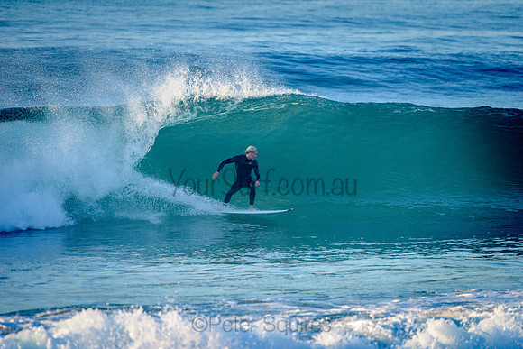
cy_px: 174
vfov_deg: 2.8
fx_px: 7265
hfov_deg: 4.1
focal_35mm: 500
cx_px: 262
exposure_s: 1/2000
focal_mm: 500
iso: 900
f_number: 5.6
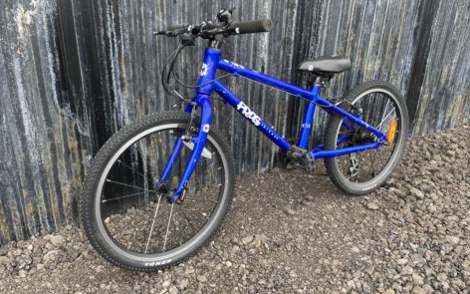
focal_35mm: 28
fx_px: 359
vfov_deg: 44.5
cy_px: 137
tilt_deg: -21.3
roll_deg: -3.0
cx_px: 234
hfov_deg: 66.5
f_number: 1.6
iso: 32
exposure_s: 1/163
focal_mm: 4.2
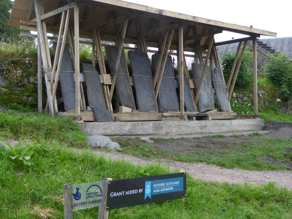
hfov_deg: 38.2
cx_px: 146
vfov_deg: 29.1
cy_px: 110
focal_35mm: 50
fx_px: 422
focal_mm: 9
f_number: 4.5
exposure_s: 1/50
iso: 100
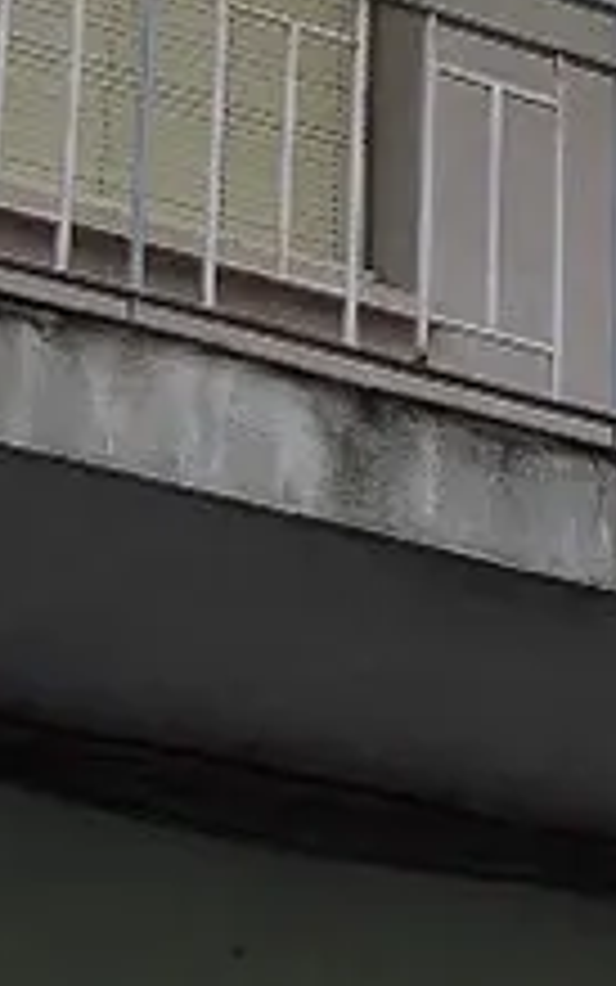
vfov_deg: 11.2
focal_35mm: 186
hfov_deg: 6.6
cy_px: 194
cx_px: 1704
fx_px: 4993
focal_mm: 5.1
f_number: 2.8
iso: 80
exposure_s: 1/320
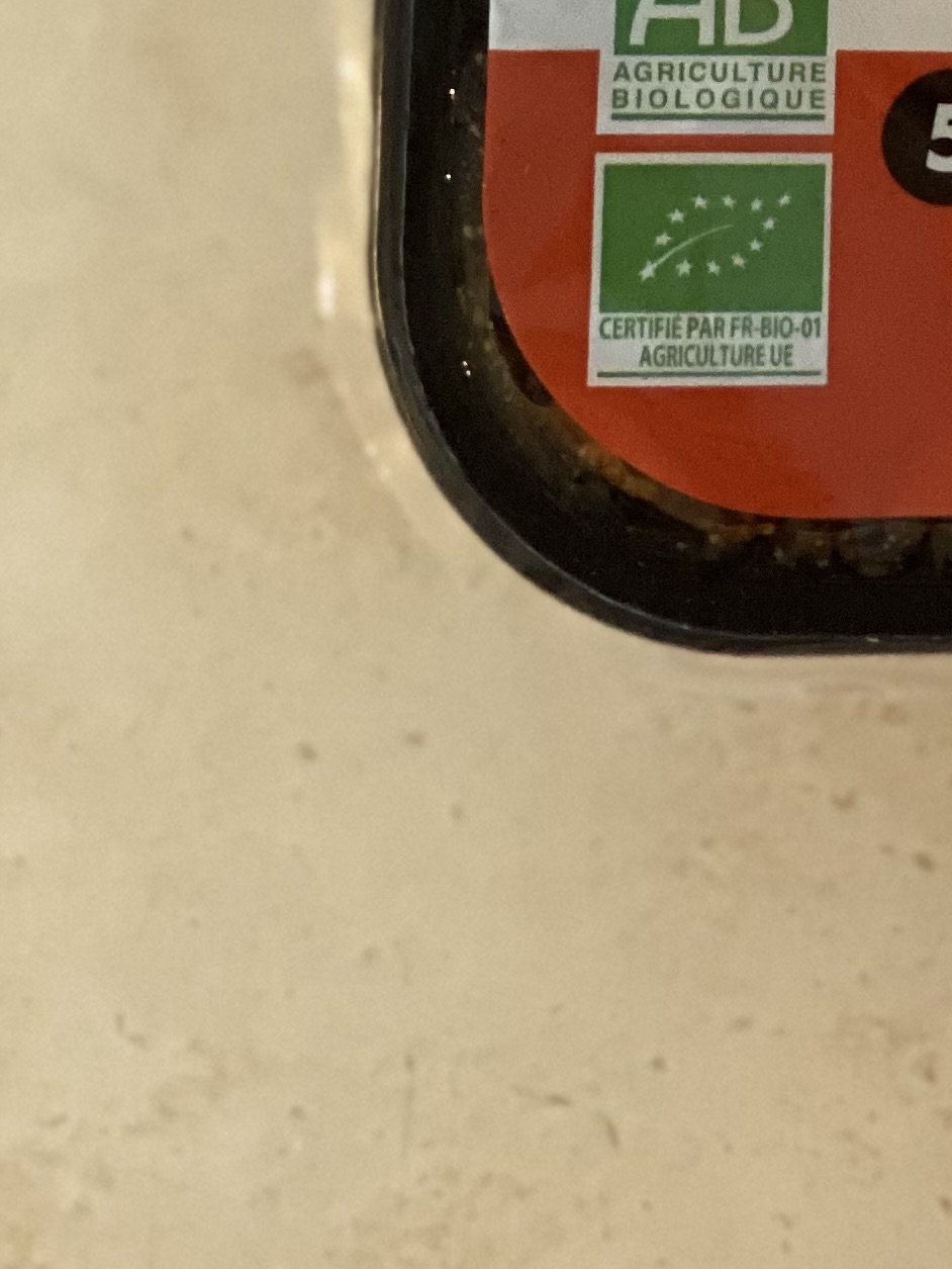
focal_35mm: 167
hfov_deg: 8.7
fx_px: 6121
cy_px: -747
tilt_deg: -76.8
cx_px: 1504
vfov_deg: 11.3
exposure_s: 1/17
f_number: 2
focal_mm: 6
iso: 400
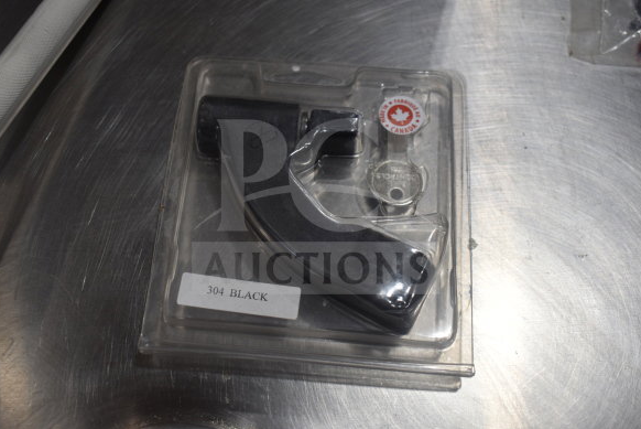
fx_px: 784
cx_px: 315
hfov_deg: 44.5
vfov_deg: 30.6
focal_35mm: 44
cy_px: 207
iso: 200
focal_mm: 28
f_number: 4.2
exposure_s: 1/160
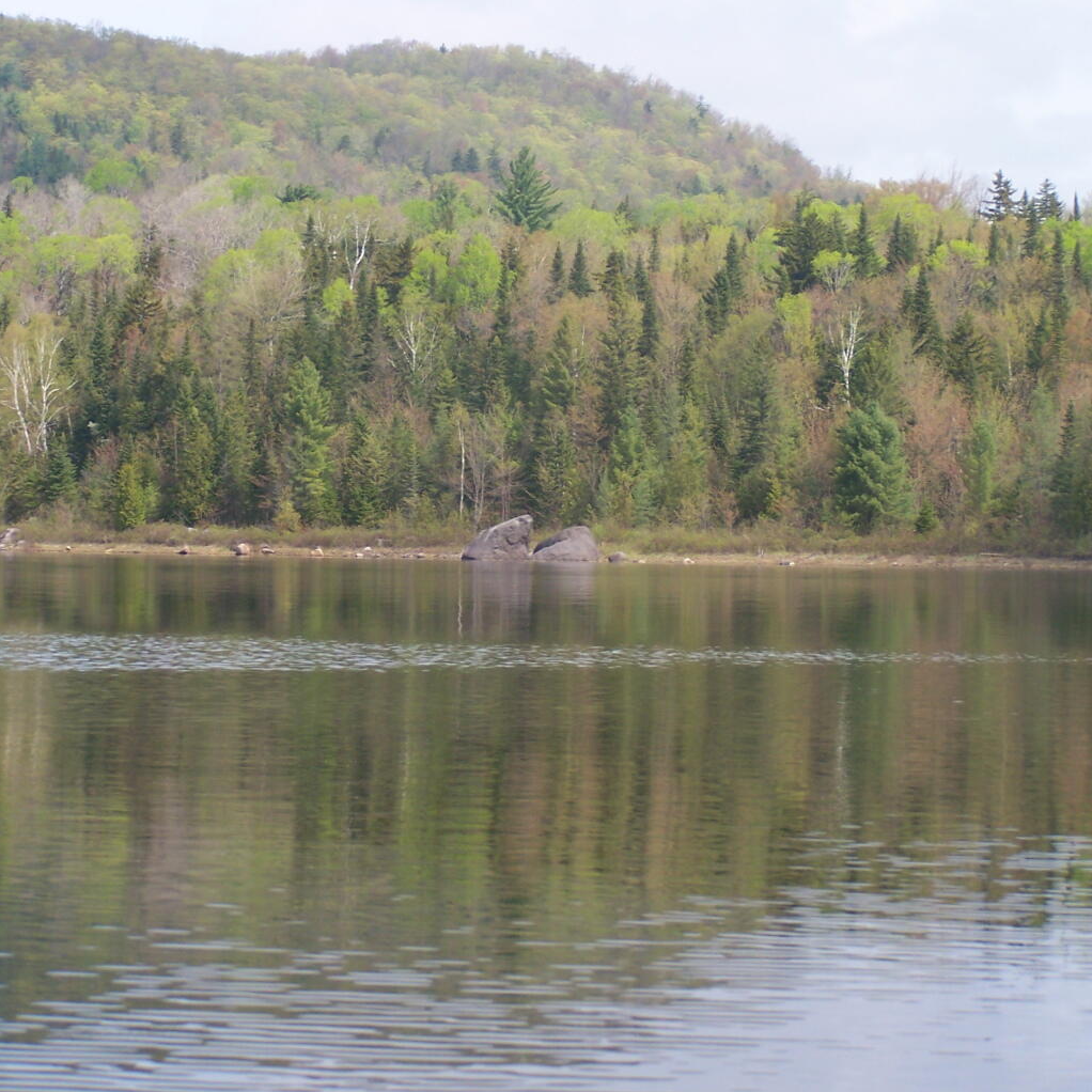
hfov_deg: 14.1
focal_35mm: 124
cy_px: 472
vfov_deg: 14.1
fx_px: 4426
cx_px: 546
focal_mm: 17.5
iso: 80
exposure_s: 1/800
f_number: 3.2
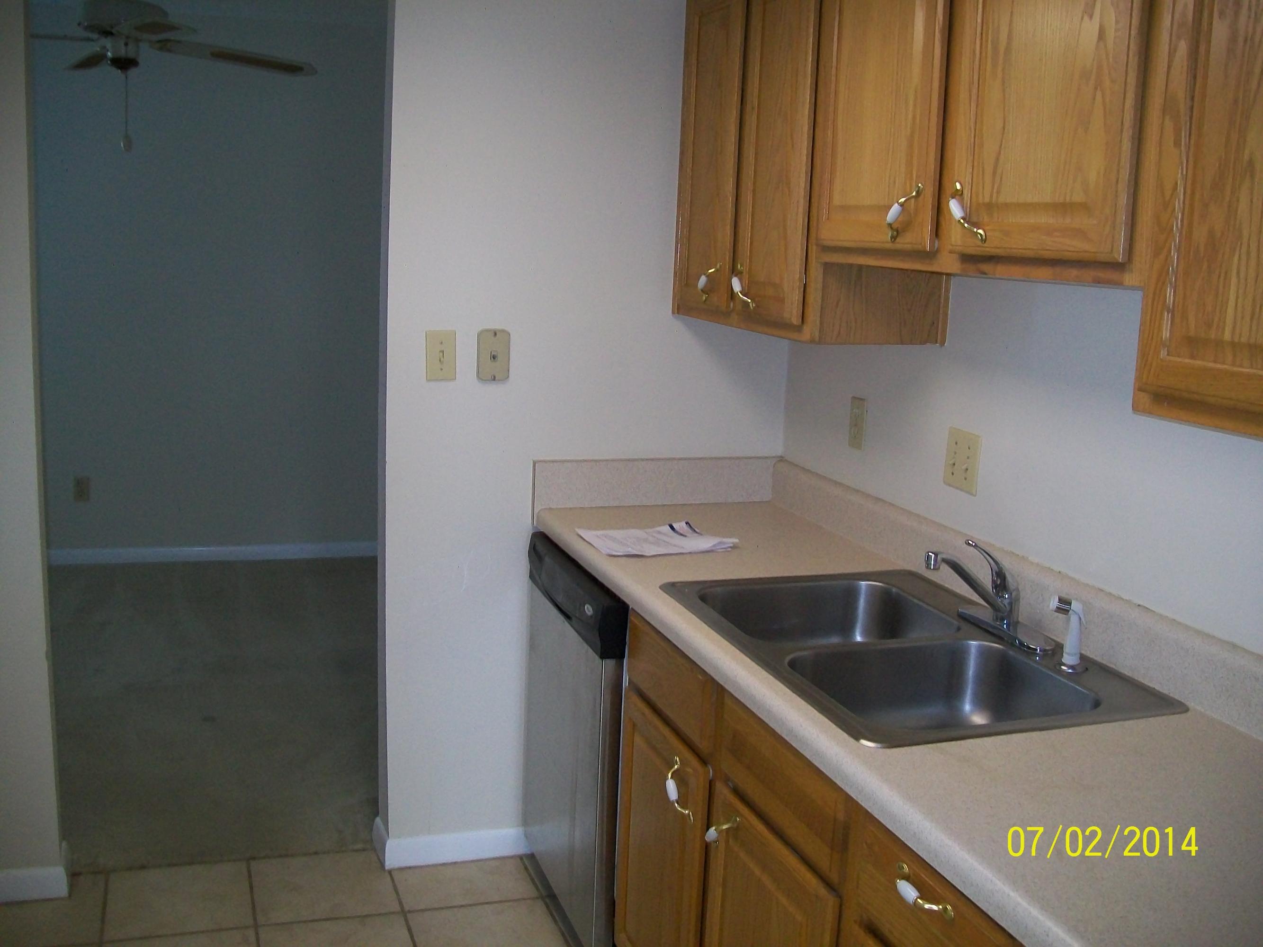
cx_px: 632
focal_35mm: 34
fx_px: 1240
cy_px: 474
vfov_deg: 41.8
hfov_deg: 54.0
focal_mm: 6.1
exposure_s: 1/60
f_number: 2.7
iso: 160
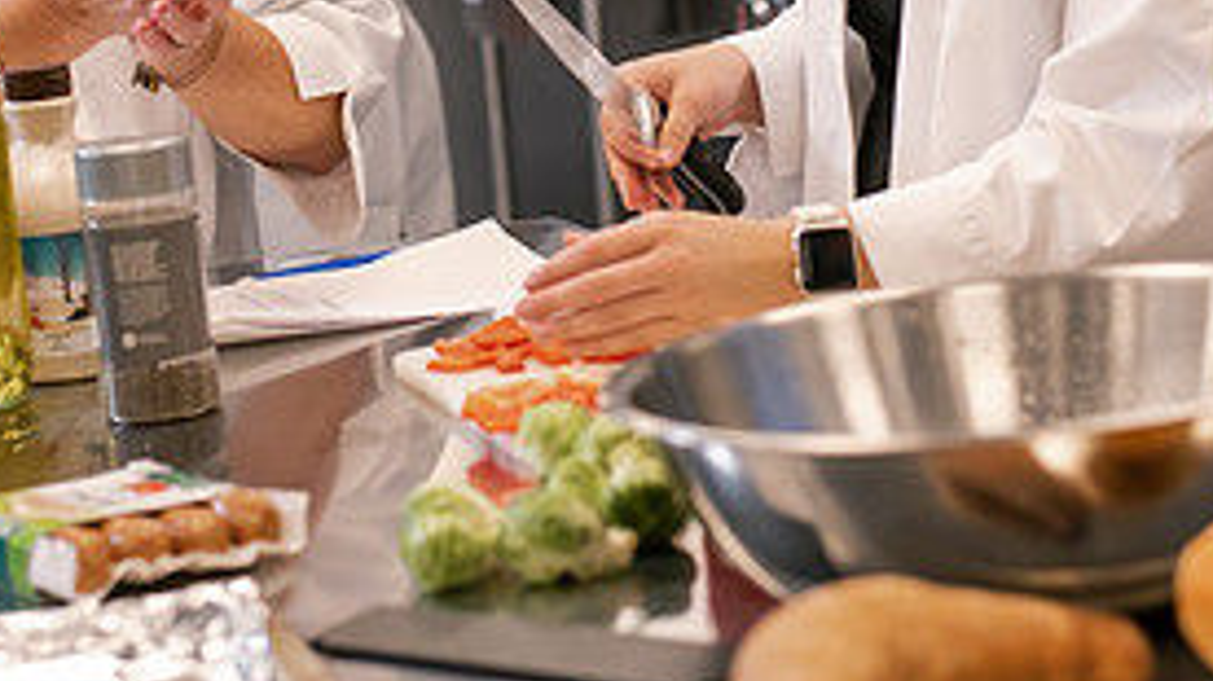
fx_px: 3537
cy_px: -103
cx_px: 470
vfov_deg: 10.8
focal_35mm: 110
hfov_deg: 19.4
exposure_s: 1/200
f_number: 3.2
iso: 500
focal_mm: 50
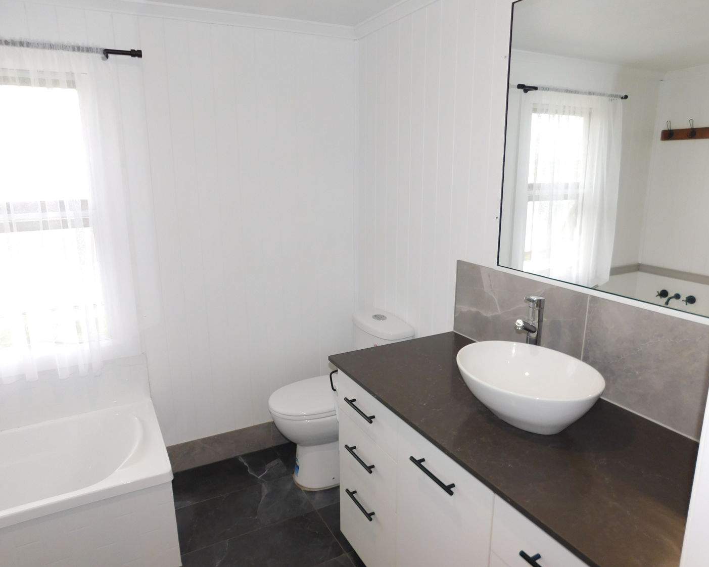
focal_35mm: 24
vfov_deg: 58.8
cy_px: 283
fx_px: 504
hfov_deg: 70.3
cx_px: 347
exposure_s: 1/50
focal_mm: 4
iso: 125
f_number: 3
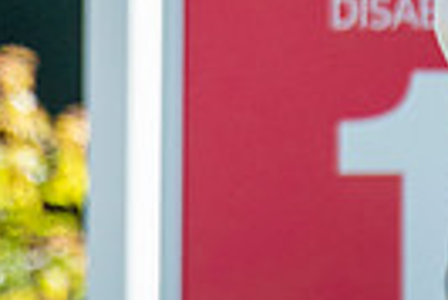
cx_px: 317
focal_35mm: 3134
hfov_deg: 0.7
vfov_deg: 0.4
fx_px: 39043
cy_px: -332
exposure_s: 1/1600
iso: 500
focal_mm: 480
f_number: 5.6
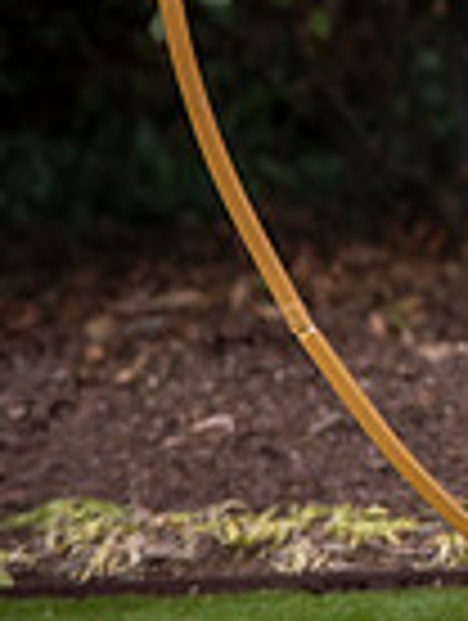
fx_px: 14521
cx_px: 1260
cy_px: -205
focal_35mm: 808
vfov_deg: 2.4
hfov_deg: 1.8
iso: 640
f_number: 2.8
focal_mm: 200
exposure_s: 1/640
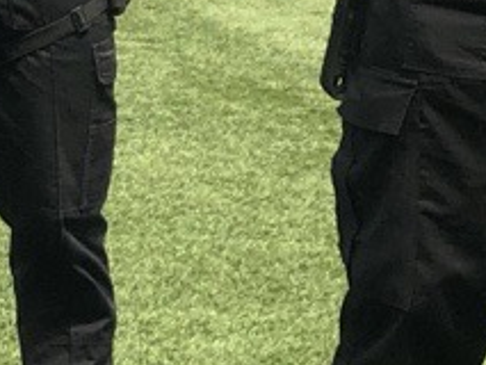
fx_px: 4931
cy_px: -116
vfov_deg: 4.2
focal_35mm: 351
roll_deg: -0.1
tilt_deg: -4.7
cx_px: -874
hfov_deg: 5.4
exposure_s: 1/533
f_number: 2.4
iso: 16
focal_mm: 6
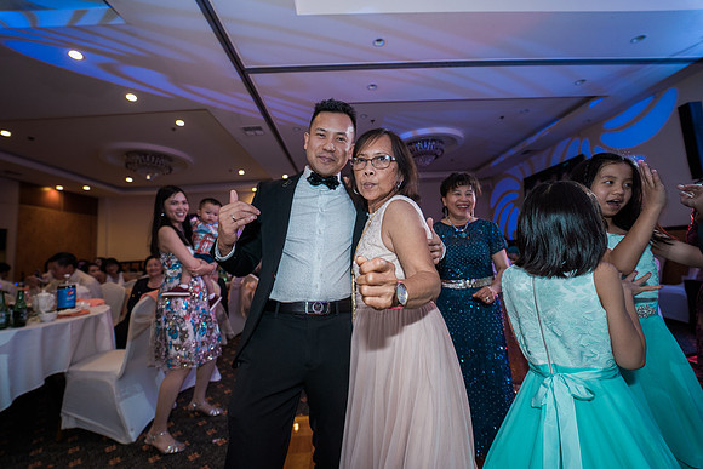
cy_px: 234
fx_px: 273
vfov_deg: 81.2
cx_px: 352
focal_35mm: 14
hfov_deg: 104.2
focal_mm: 14
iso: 800
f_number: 2.8
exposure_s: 1/160
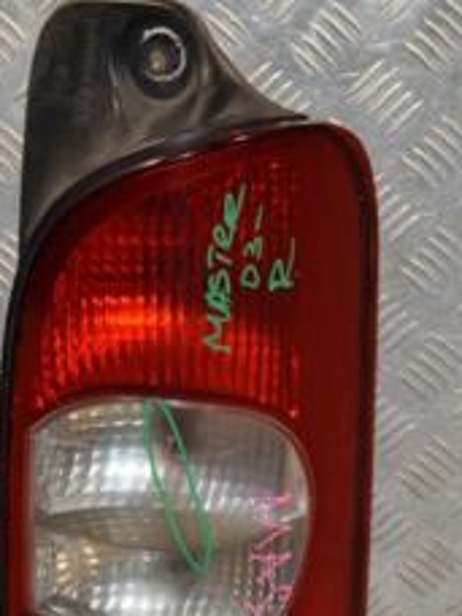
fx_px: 2029
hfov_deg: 13.0
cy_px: 454
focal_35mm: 114
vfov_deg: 17.2
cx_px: 176
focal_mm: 30
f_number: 5.6
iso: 800
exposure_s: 1/200
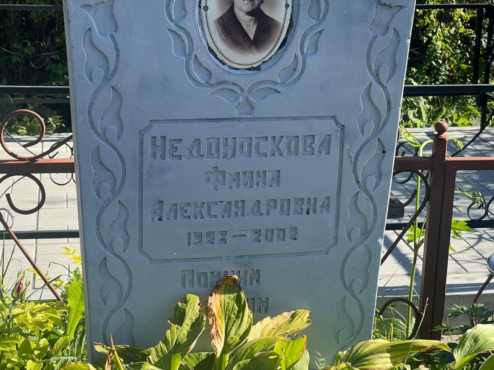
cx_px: 247
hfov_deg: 25.3
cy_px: 185
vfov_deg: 19.1
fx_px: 1099
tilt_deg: -16.6
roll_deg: +0.7
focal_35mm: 77
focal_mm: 9
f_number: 2.8
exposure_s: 1/351
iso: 32
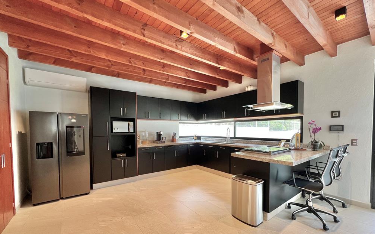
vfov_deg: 78.0
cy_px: 137
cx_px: 188
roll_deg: -0.2
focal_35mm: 14
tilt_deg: -2.5
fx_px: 143
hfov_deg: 105.3
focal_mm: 1.57
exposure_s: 1/99
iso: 125
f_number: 1.8
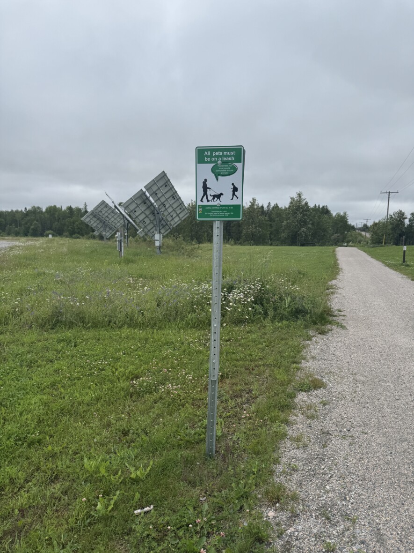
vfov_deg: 71.6
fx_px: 383
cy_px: 276
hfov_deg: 56.8
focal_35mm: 24
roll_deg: -1.1
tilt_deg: -7.7
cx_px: 207
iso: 80
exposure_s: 1/3247
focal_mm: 6.76
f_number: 1.78
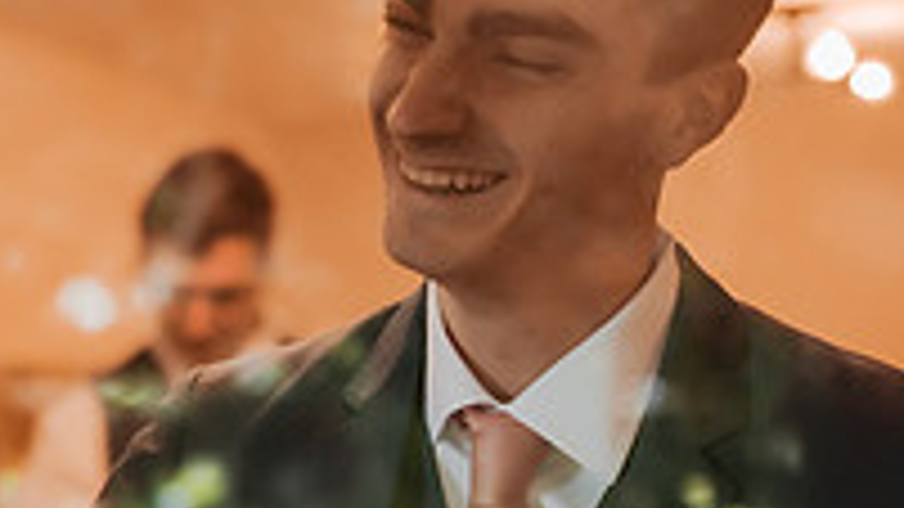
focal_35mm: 106
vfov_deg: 11.3
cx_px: -9
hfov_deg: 19.6
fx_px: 2541
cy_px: 508
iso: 1600
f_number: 1.4
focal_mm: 35
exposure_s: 1/1600
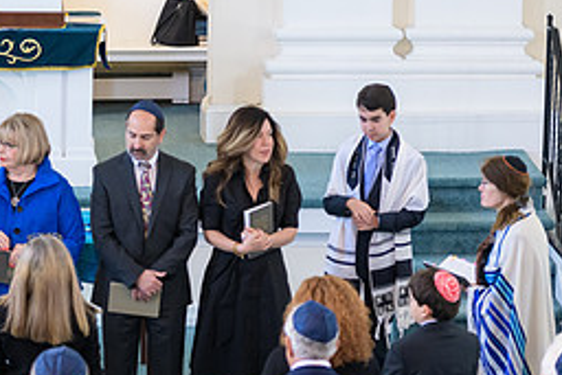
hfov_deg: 10.5
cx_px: 24
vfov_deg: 7.1
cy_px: 146
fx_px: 3046
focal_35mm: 195
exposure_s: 1/125
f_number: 3.2
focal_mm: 86
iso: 1250
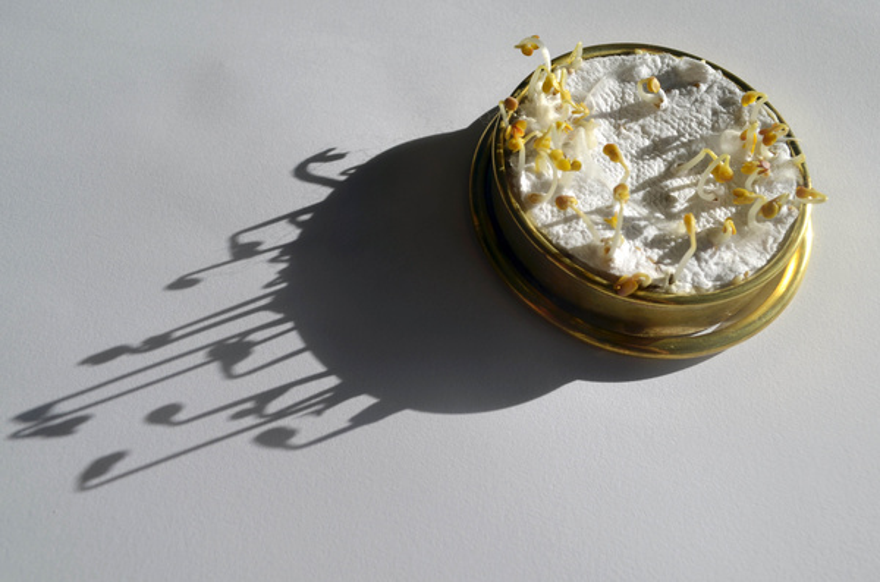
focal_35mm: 33
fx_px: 805
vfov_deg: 39.8
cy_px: 291
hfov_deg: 57.3
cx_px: 440
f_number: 8
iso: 100
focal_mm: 22
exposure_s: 1/500
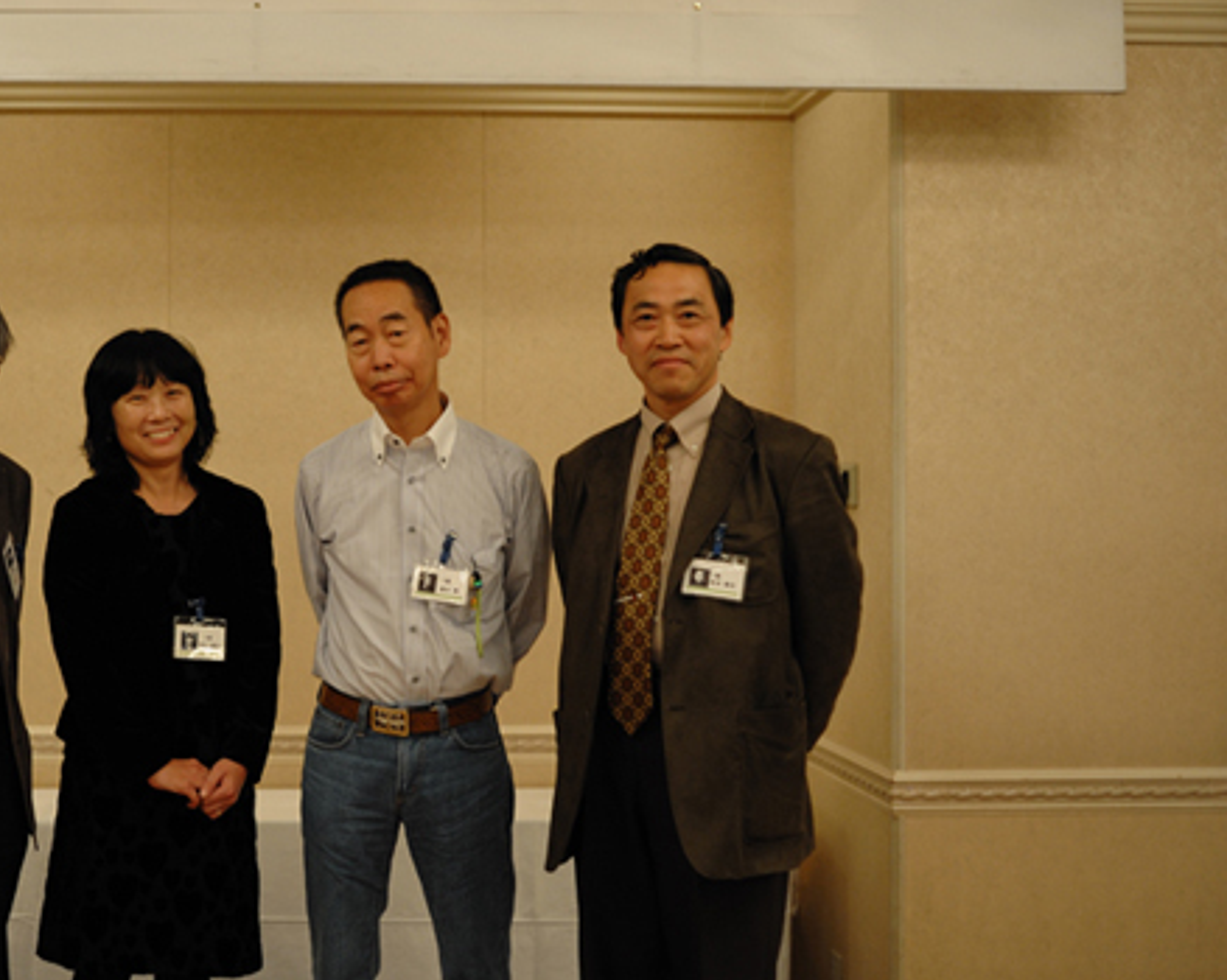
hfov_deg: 38.0
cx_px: 339
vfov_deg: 31.4
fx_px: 1742
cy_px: 479
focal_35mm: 48
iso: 1100
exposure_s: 1/100
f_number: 2.8
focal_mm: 35
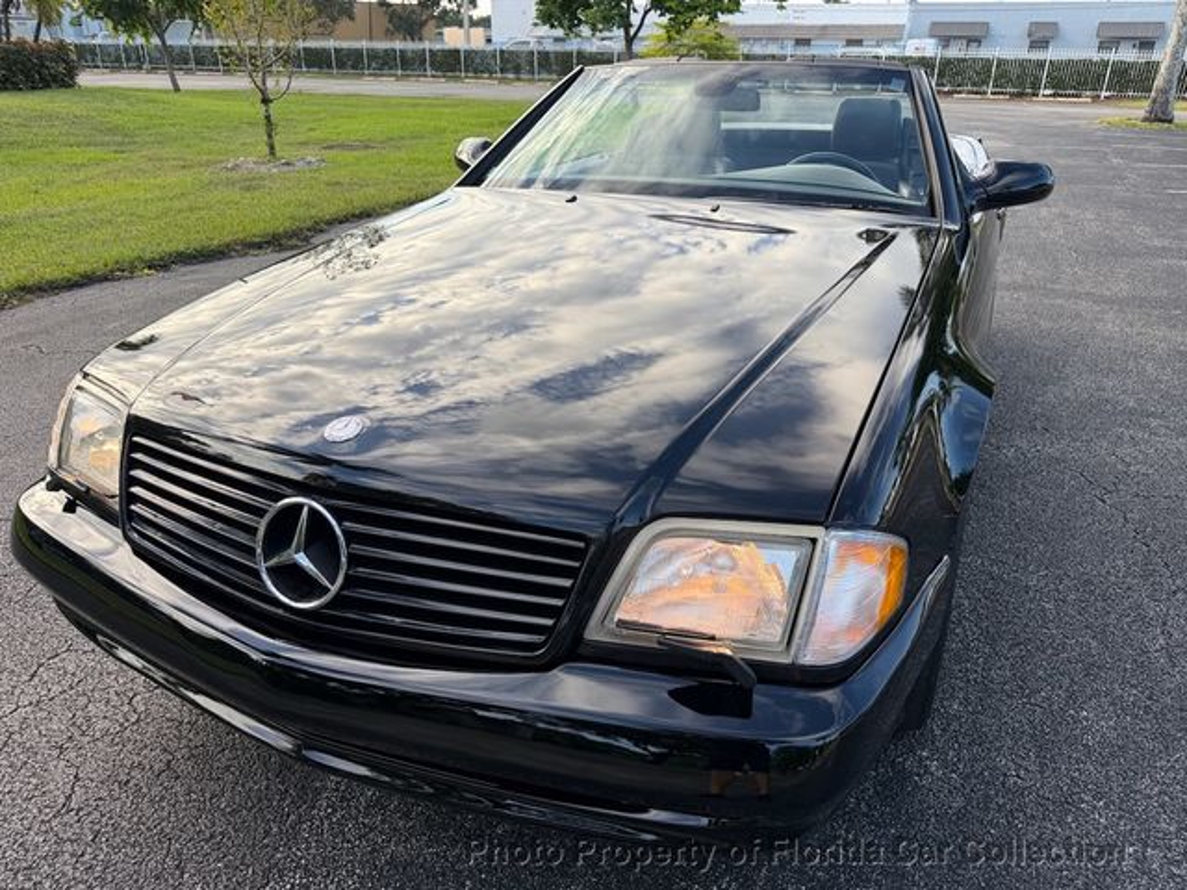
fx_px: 823
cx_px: 594
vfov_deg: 56.8
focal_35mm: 24
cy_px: 445
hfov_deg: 71.6
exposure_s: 1/780
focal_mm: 6.76
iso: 80
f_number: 1.78
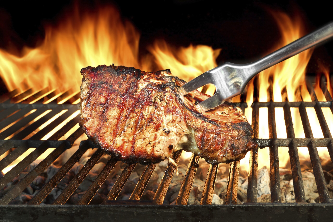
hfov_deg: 29.9
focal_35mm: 68
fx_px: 624
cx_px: 166
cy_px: 111
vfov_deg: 20.2
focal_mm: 45
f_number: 11
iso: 100
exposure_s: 1/6
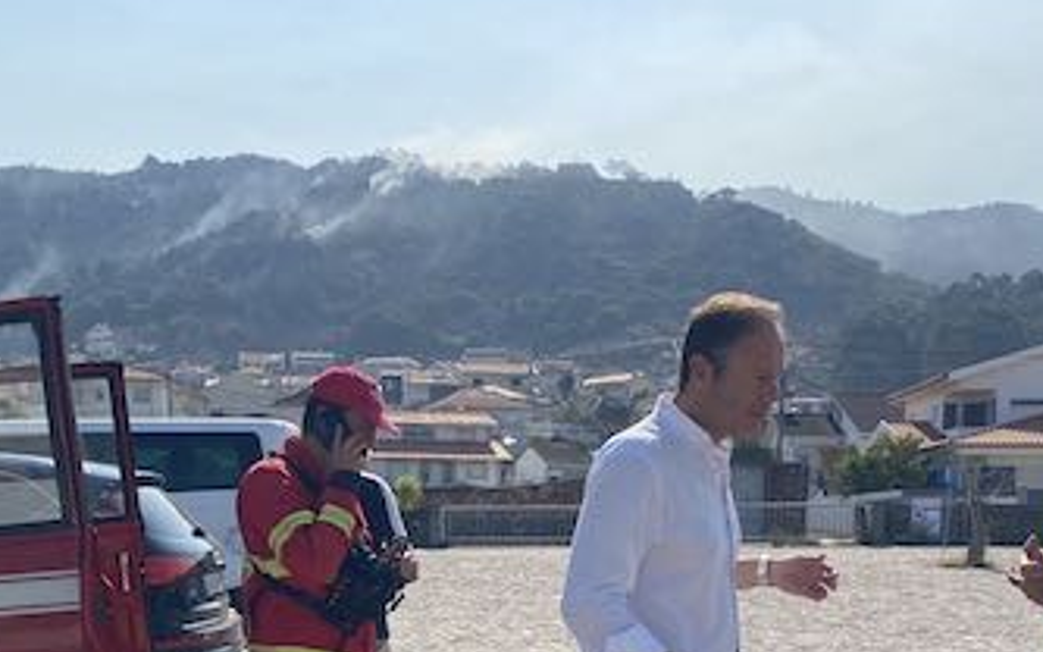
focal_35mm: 53
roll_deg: -3.1
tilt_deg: -2.4
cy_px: 674
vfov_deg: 23.3
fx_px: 1506
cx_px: 426
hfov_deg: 38.1
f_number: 1.8
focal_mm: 4.25
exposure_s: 1/3610
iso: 32
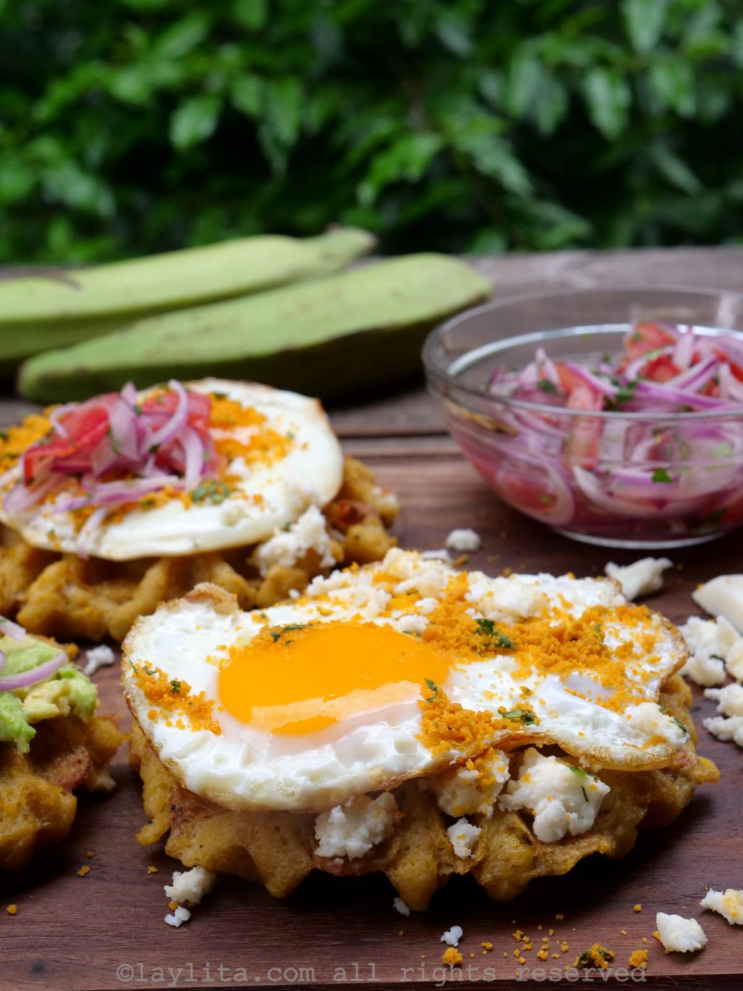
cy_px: 496
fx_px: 1660
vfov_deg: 33.2
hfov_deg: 25.2
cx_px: 372
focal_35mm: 58
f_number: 8
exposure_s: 1/25
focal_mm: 29
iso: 400
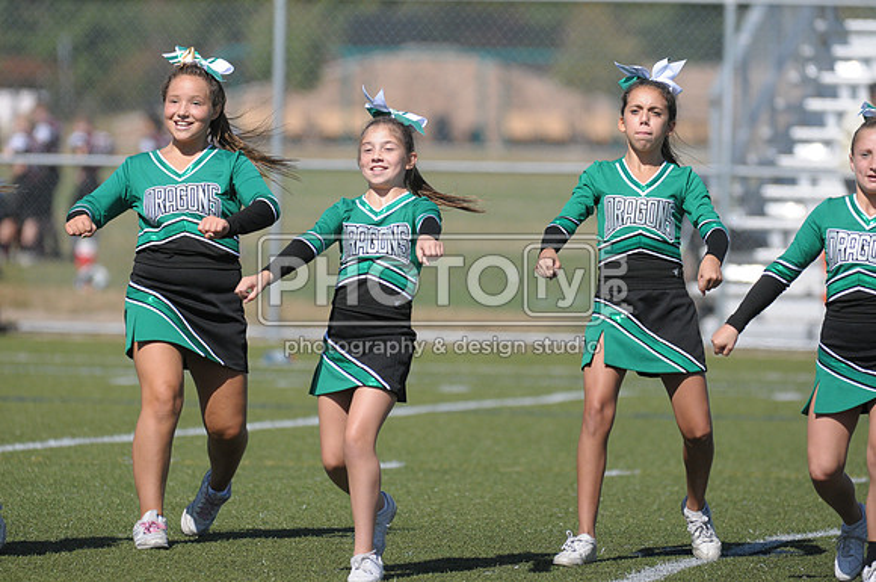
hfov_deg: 5.1
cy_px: 291
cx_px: 438
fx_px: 9841
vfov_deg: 3.4
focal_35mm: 405
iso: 640
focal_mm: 270
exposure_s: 1/6400
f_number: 4
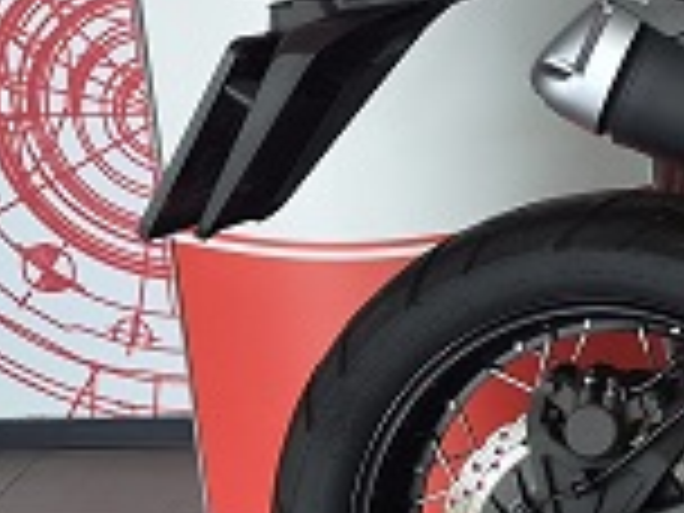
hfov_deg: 13.9
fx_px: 2391
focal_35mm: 121
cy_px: -99
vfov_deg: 12.0
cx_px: 1341
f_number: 1.8
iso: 160
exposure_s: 1/180
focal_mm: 5.4
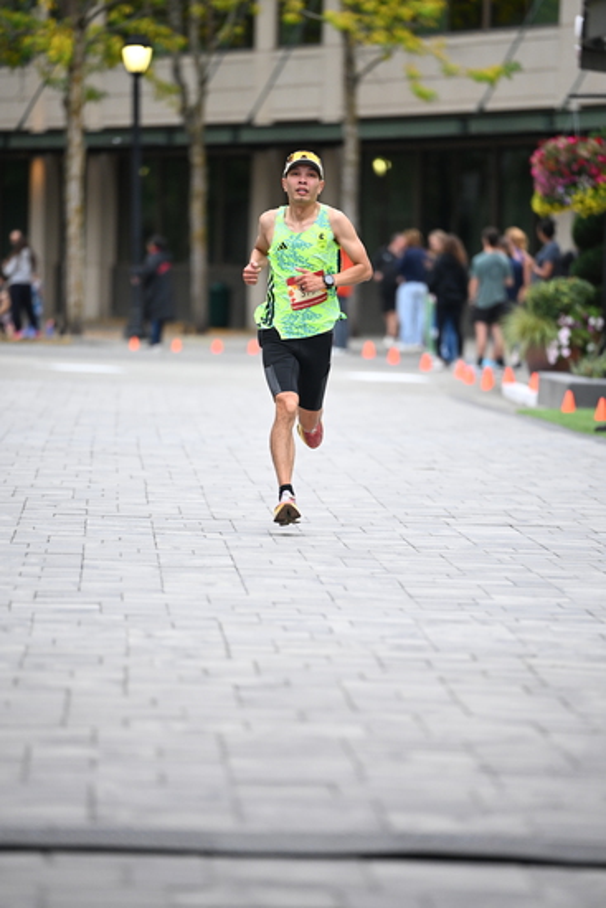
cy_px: 454
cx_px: 303
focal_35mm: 200
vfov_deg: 10.3
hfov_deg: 6.9
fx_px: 5046
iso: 1600
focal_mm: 200
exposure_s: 1/1250
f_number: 2.8
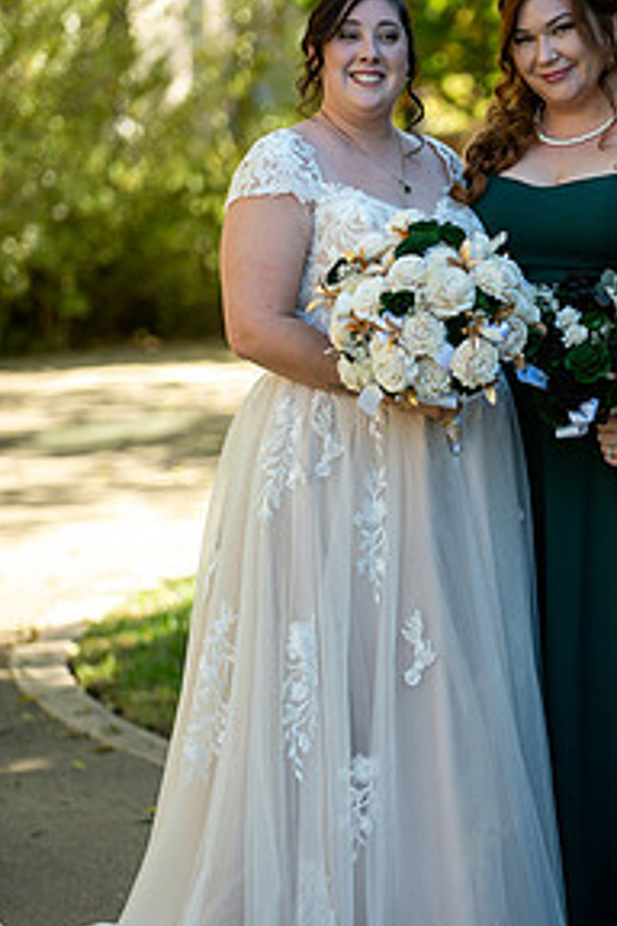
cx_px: 440
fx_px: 5424
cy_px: 437
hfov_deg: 6.5
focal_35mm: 211
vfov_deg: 9.8
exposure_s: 1/1000
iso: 400
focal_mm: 135
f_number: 2.8
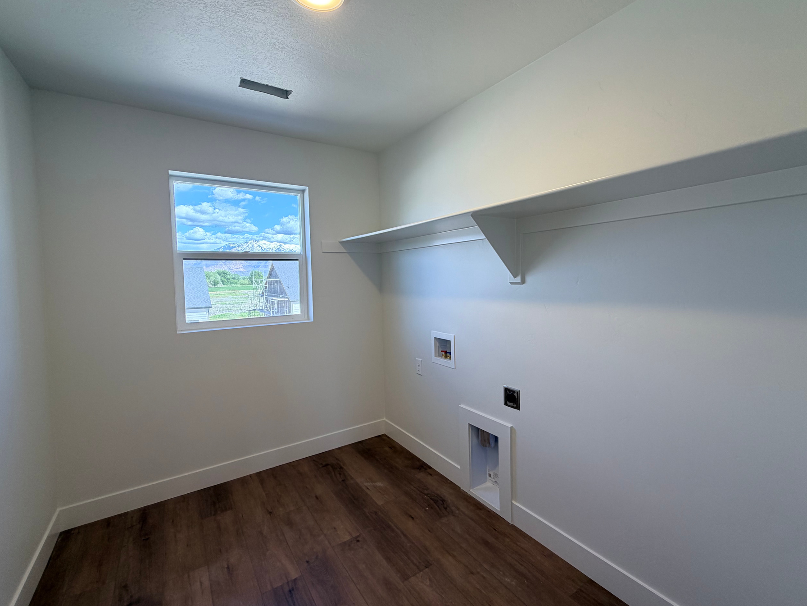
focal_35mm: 16
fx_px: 373
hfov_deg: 94.4
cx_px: 429
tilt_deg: -2.7
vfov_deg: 78.1
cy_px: 292
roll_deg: +2.1
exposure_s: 1/120
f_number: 2.2
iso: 80
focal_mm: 2.22
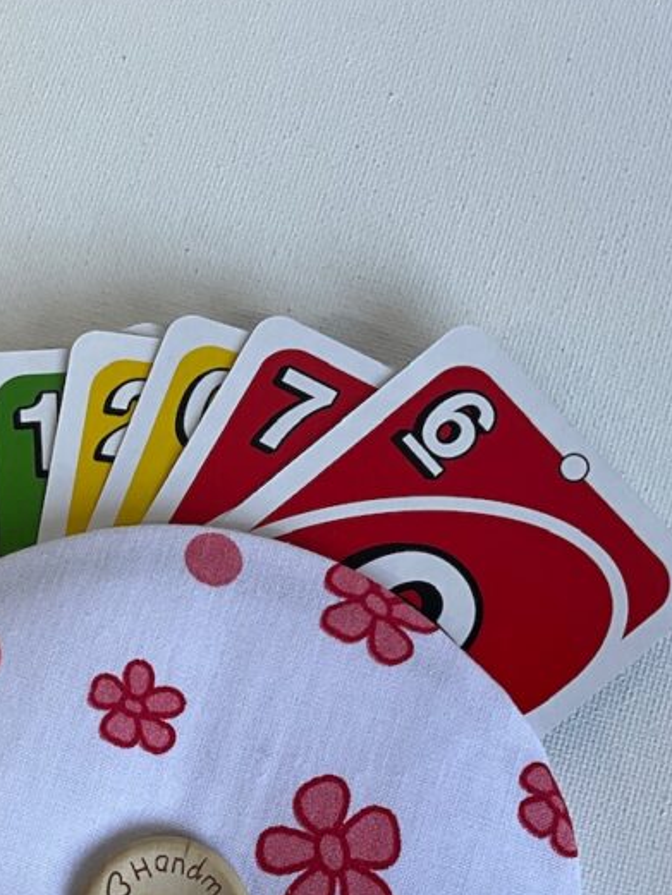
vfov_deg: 32.2
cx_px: 182
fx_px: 1475
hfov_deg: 25.4
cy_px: 802
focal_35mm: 57
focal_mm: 3
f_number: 1.8
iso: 32
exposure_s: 1/122
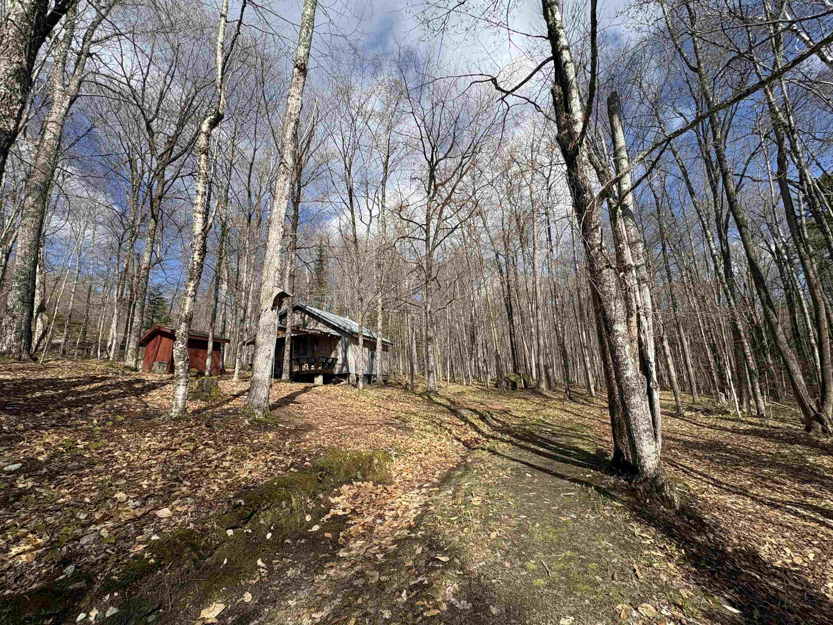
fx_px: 337
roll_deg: +2.6
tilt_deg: +14.5
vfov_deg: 85.7
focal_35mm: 14
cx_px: 416
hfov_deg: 102.1
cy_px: 312
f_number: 2.2
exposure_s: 1/1420
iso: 50
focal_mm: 2.22
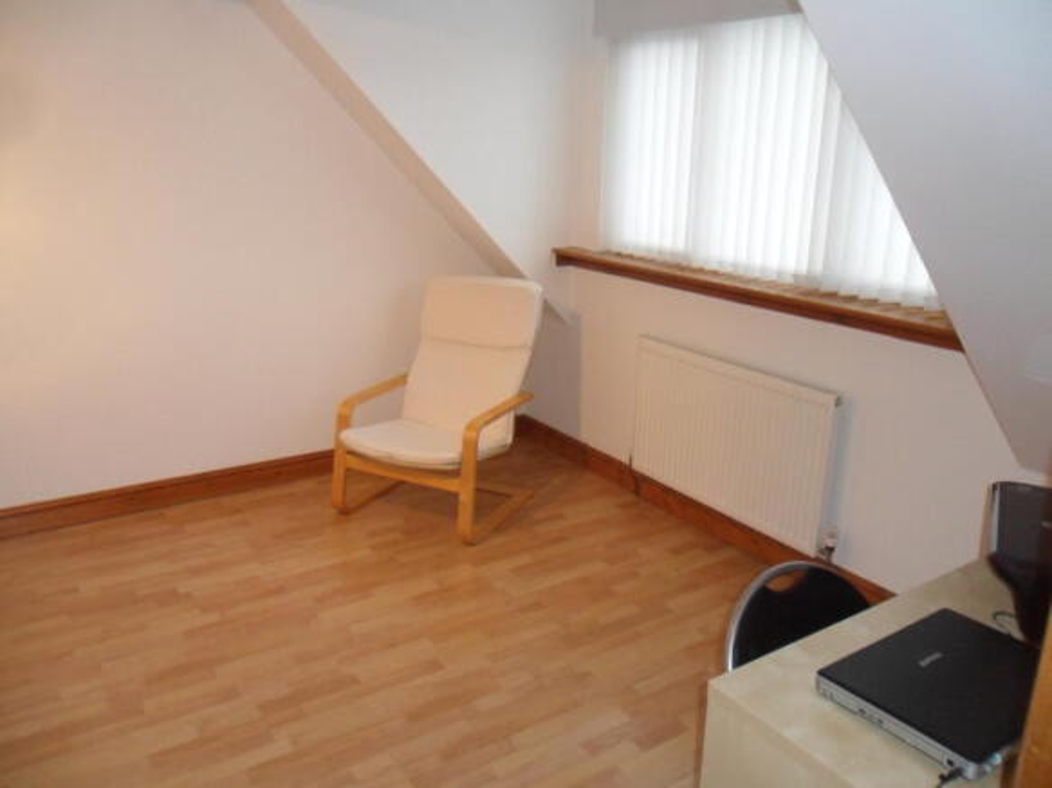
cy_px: 394
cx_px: 526
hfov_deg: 65.3
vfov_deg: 51.3
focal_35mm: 27
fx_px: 820
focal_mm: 4.9
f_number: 3.5
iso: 320
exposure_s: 1/45
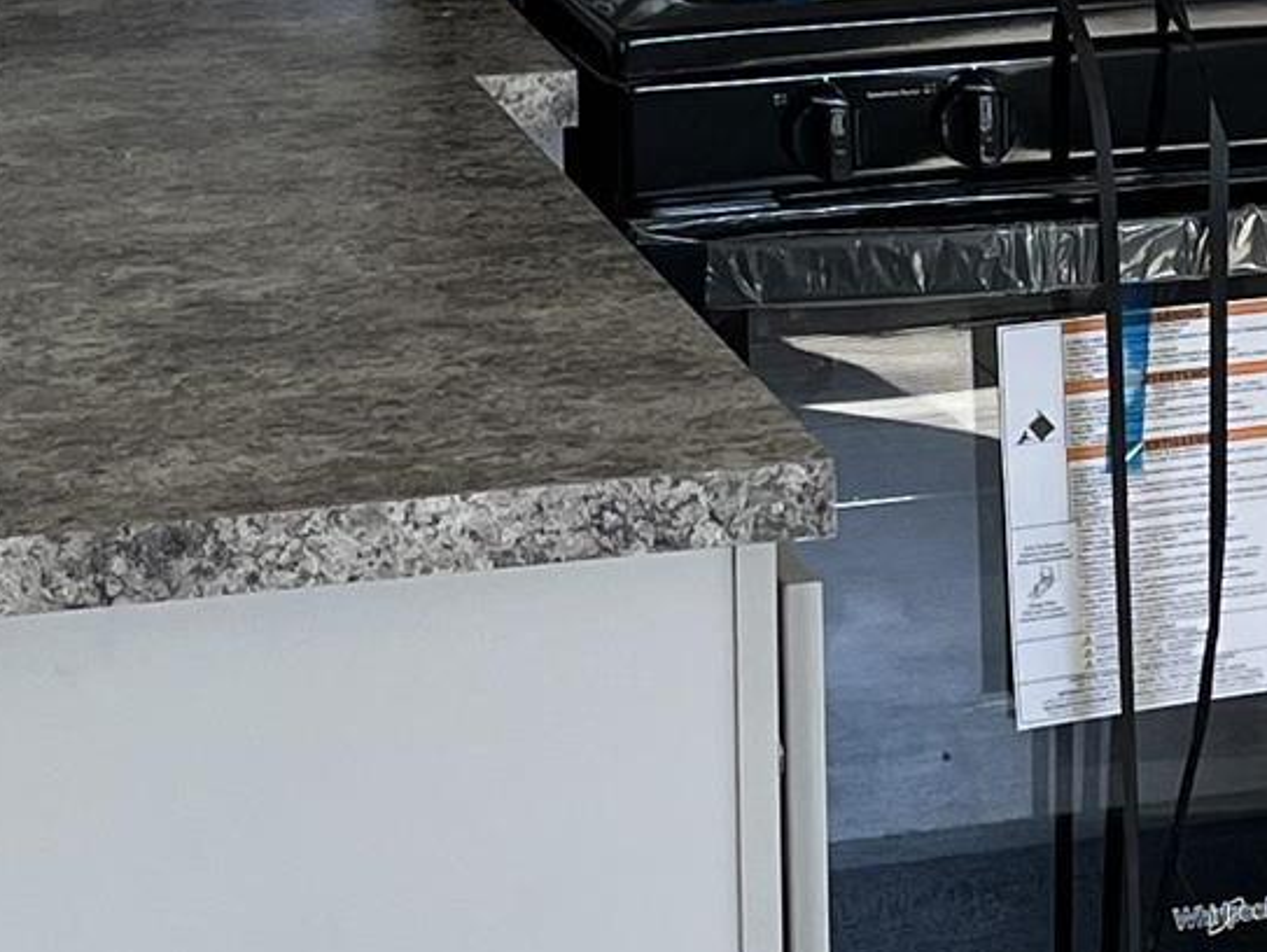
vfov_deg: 10.0
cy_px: 16
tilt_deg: -11.6
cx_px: 1253
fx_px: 5384
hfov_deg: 13.3
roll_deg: +0.5
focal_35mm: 147
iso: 50
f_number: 1.6
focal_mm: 5.1
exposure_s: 1/121
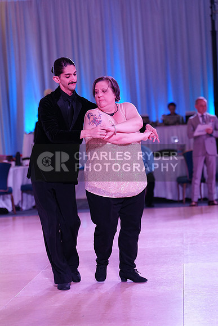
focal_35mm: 93
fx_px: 844
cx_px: 109
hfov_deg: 14.7
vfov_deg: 21.9
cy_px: 163
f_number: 2.8
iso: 1600
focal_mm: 93
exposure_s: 1/400
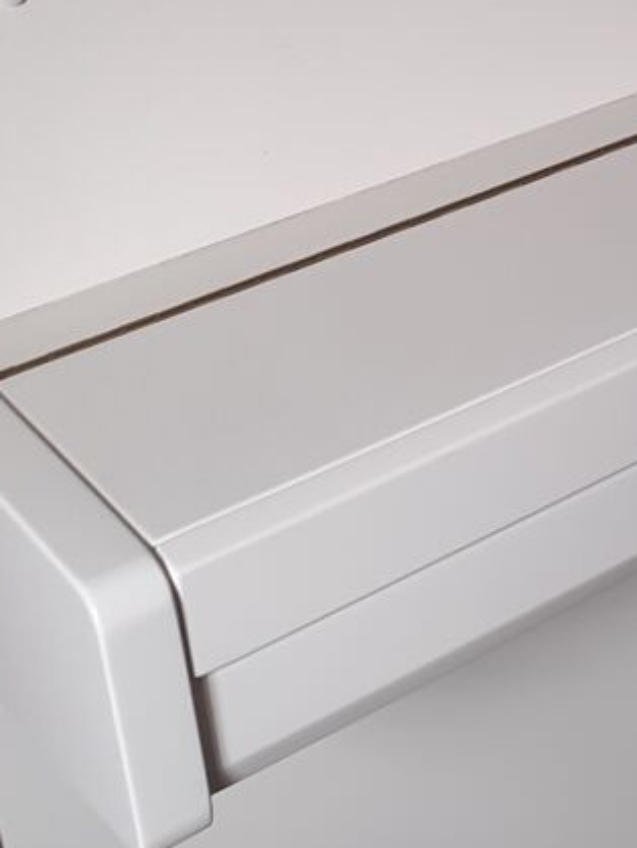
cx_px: 836
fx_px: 2108
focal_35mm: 86
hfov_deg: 16.2
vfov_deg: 22.1
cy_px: 40
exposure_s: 1/100
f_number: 1.9
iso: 64
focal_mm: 3.6
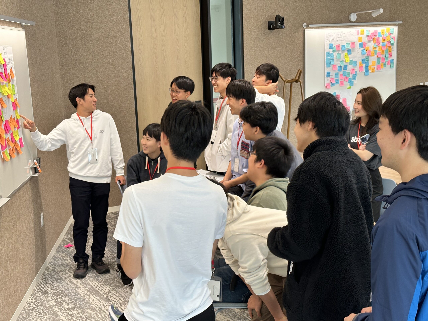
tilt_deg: -11.6
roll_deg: +2.1
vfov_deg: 30.3
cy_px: 160
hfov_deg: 39.7
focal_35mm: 48
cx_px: 214
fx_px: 593
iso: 80
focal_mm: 6.86
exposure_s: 1/69
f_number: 1.78
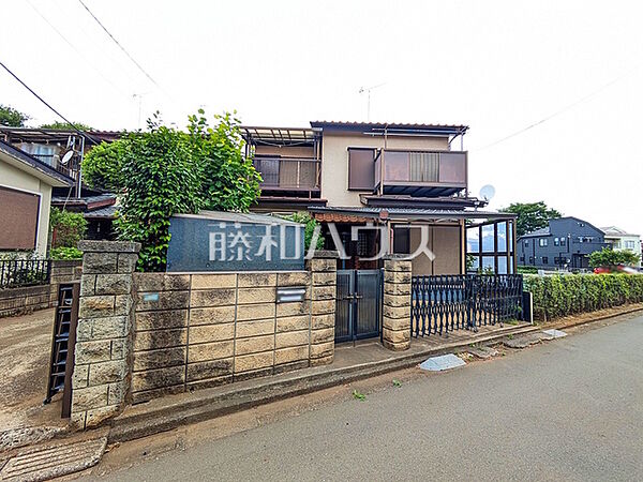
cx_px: 322
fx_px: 260
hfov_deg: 102.1
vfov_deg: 85.7
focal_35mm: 14
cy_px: 241
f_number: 2.2
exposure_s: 1/176
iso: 49
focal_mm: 1.83
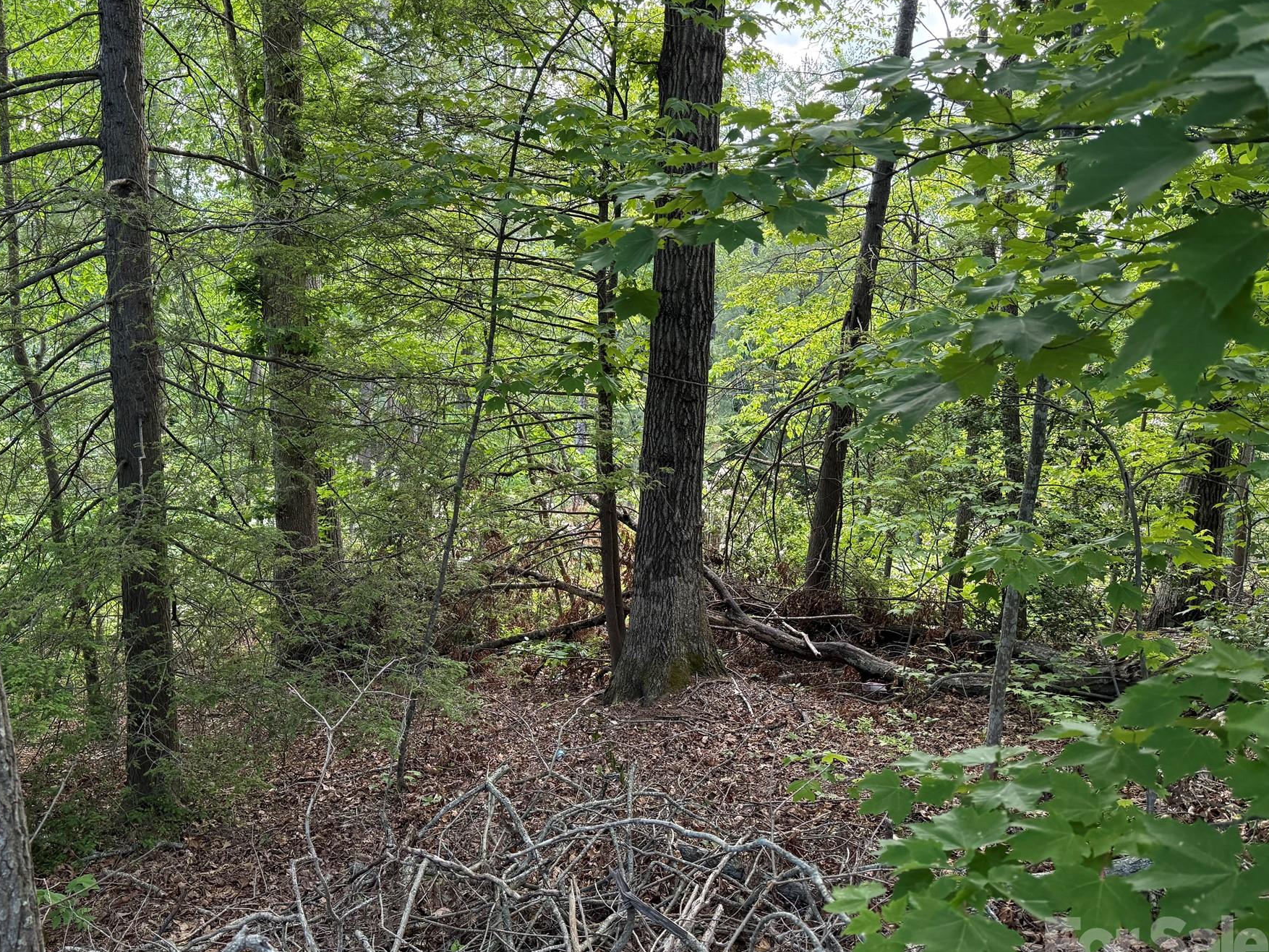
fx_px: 1027
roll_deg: -4.9
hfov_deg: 63.1
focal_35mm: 28
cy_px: 504
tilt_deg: -13.1
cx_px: 535
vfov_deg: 49.7
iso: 200
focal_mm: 6.76
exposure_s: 1/227
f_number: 1.78
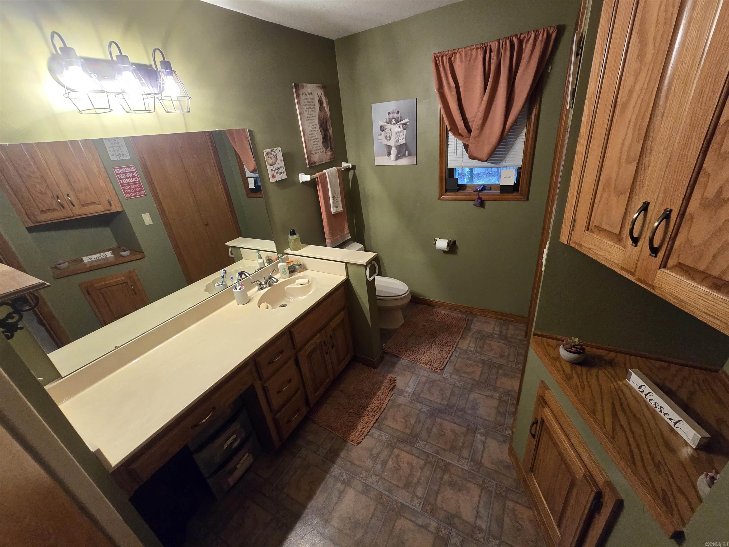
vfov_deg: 89.9
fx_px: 274
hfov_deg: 106.2
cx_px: 364
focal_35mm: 13
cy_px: 274
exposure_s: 1/60
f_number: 2.2
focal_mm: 2.2
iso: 800
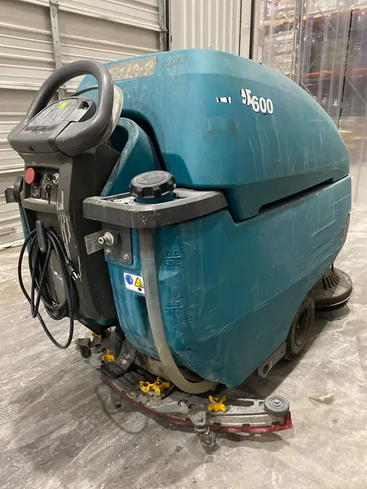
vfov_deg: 67.3
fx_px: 367
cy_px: 244
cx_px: 184
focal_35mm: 26
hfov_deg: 53.1
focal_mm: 4.25
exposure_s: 1/30
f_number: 1.8
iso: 640
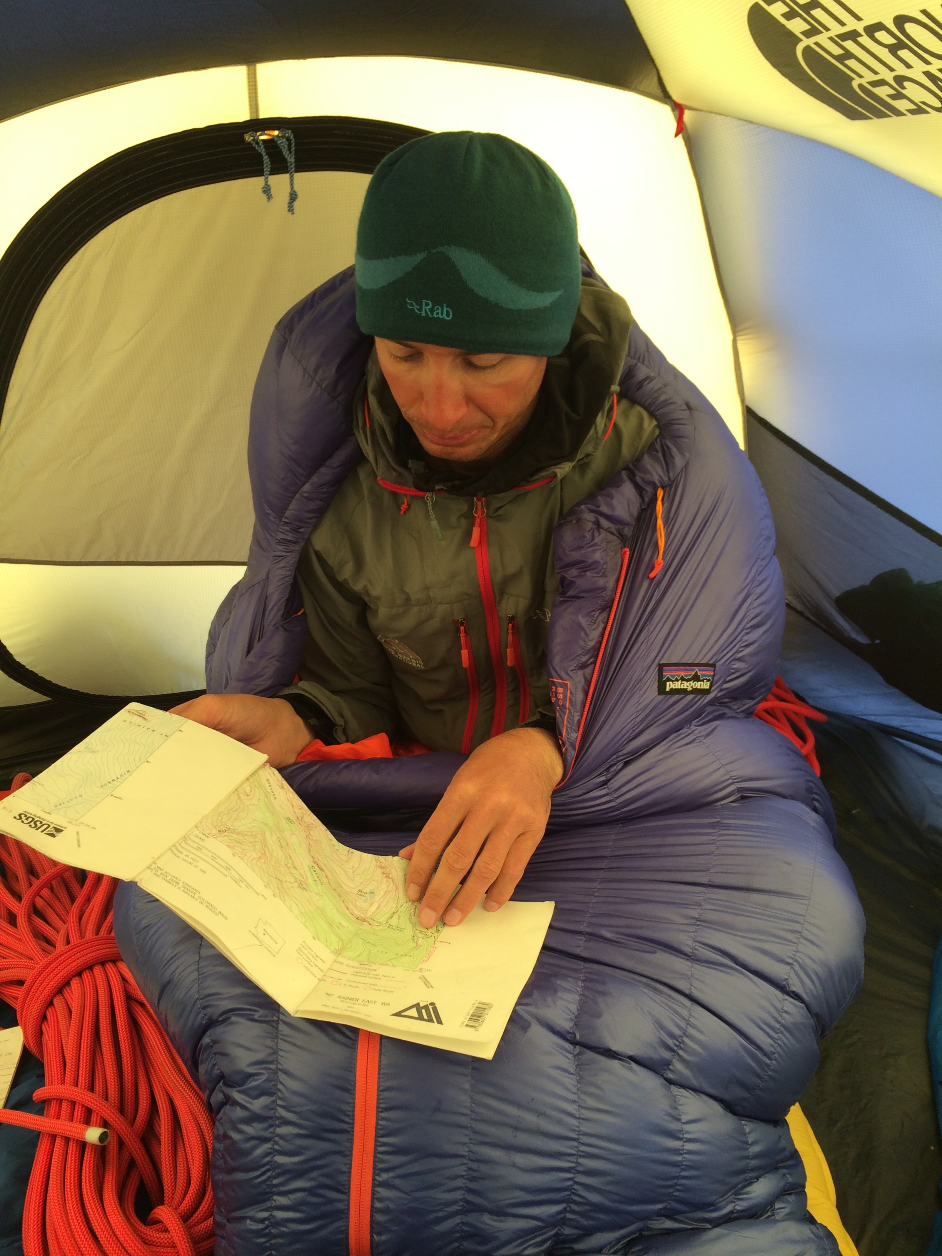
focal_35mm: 29
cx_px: 471
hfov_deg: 48.2
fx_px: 1052
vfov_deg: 61.7
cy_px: 628
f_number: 2.2
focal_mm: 4.15
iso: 40
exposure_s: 1/120
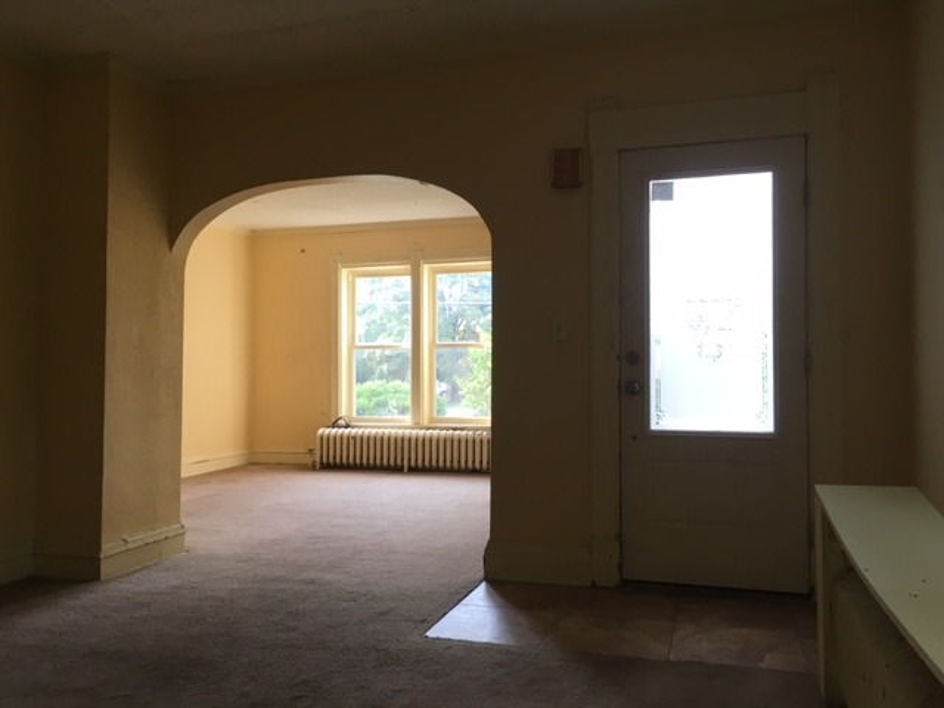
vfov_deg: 48.2
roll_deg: +1.1
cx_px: 472
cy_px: 354
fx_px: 791
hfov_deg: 61.7
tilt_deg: +3.1
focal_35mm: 29
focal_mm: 4.15
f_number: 2.2
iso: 25
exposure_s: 1/40
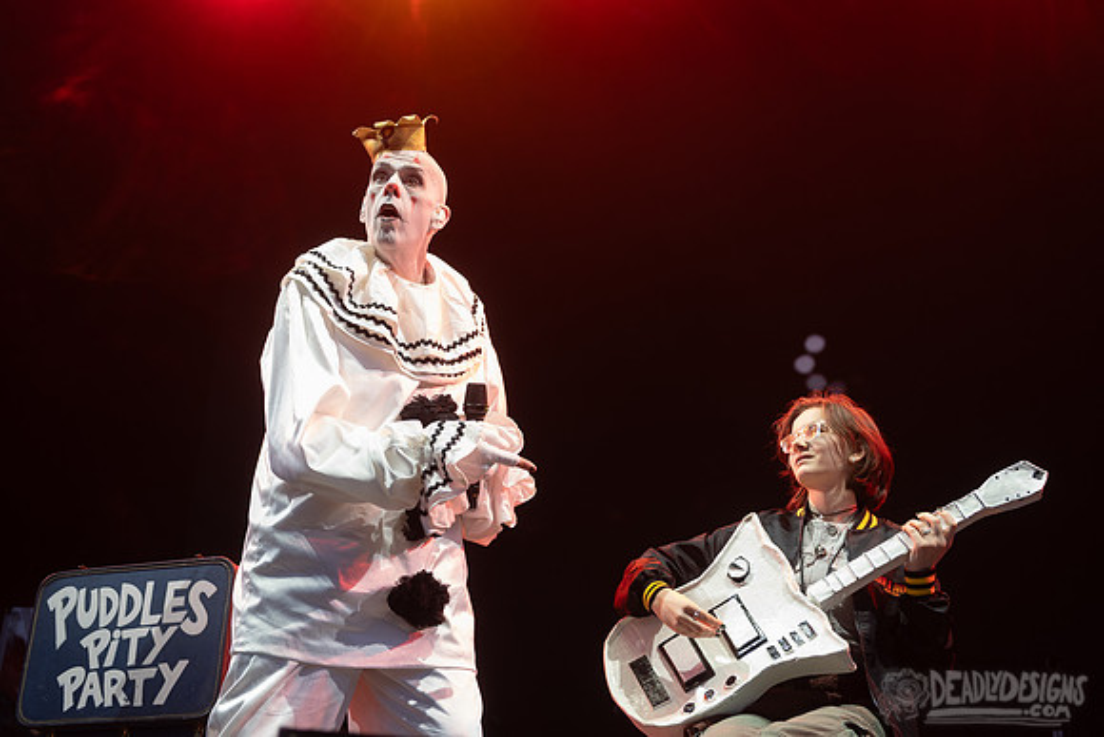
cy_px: 330
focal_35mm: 53
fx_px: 1627
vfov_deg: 25.5
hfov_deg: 37.5
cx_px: 552
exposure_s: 1/400
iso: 640
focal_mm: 48
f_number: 5
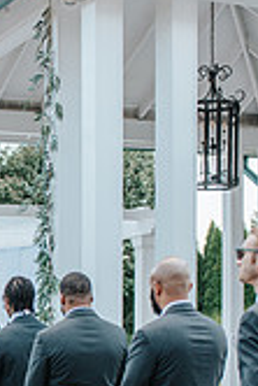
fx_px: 1019
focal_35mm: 95
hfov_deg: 13.9
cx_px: -77
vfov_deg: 20.9
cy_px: 360
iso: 360
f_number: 3.2
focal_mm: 35
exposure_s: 1/1250
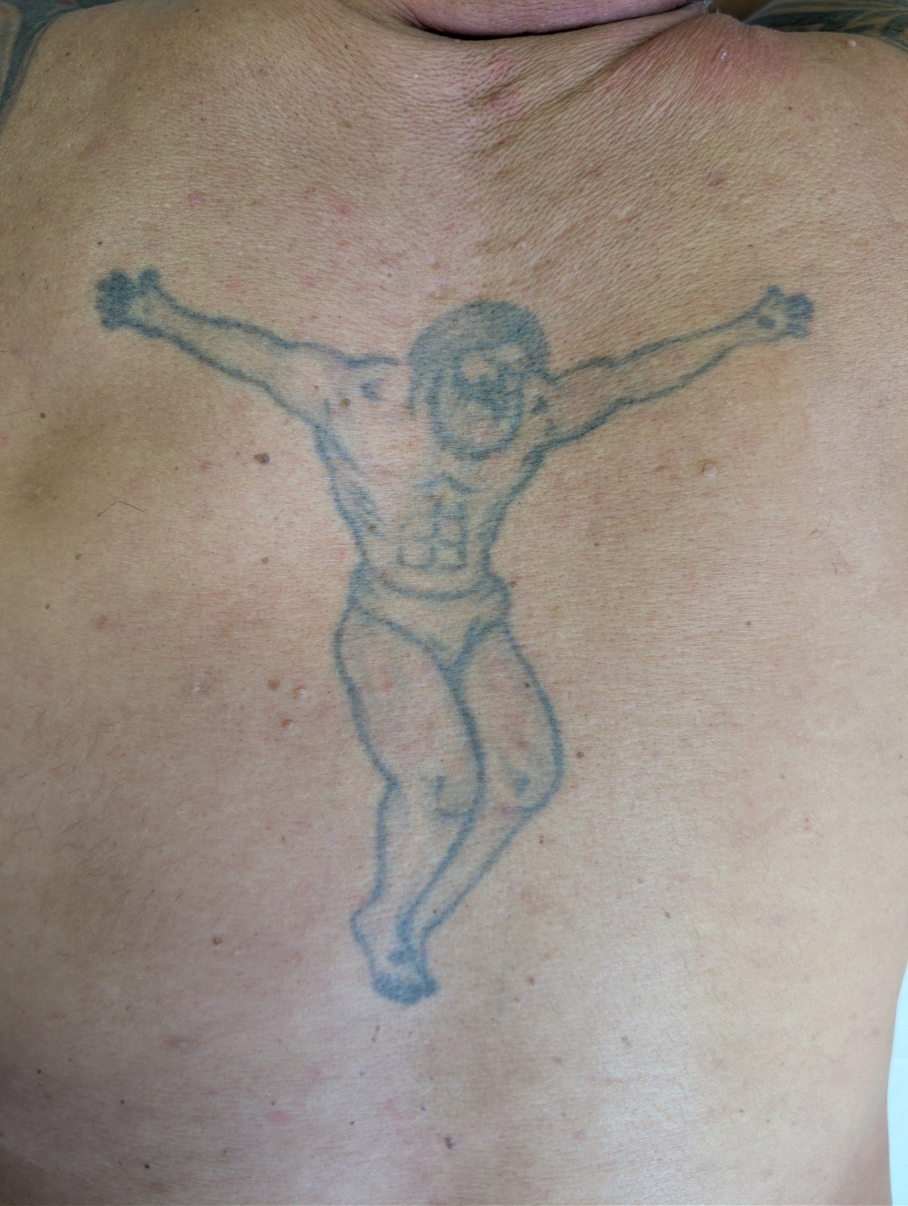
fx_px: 837
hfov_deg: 56.9
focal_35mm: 24
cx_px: 454
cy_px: 603
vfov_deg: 71.5
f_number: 1.68
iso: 132
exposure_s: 1/98
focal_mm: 6.9
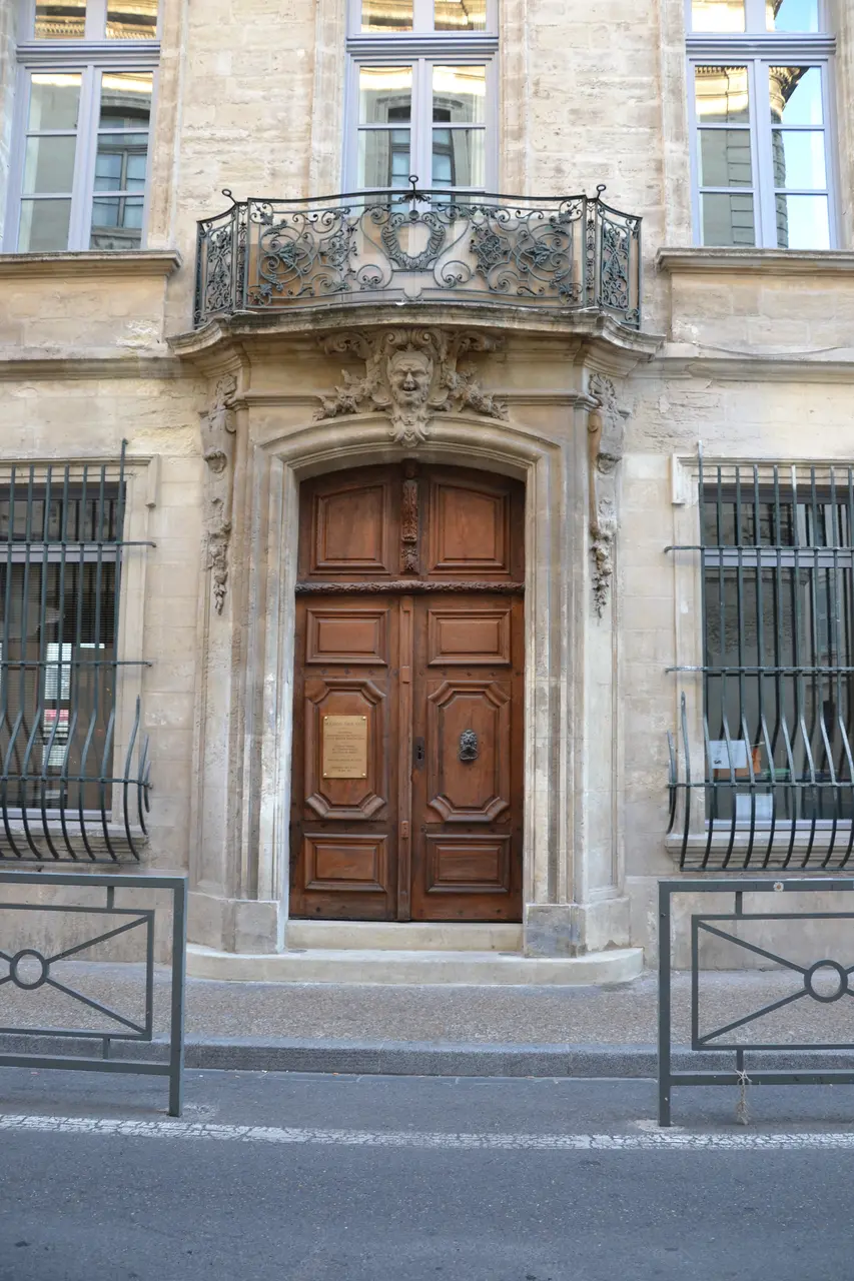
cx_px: 427
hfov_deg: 47.9
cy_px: 640
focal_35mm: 27
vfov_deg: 67.4
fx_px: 961
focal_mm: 18
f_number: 4
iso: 400
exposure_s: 1/60
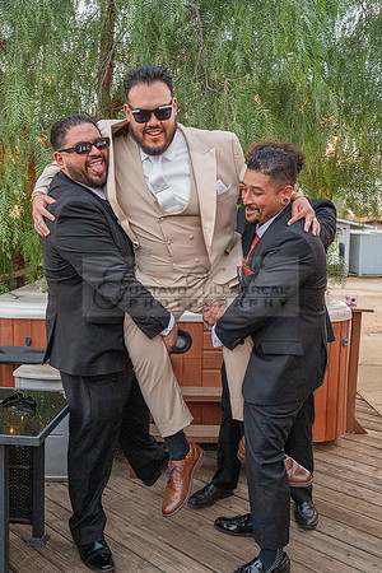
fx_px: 573
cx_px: 182
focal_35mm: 36
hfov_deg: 36.9
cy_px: 287
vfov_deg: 53.1
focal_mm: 24
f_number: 4
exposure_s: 1/200
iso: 2500
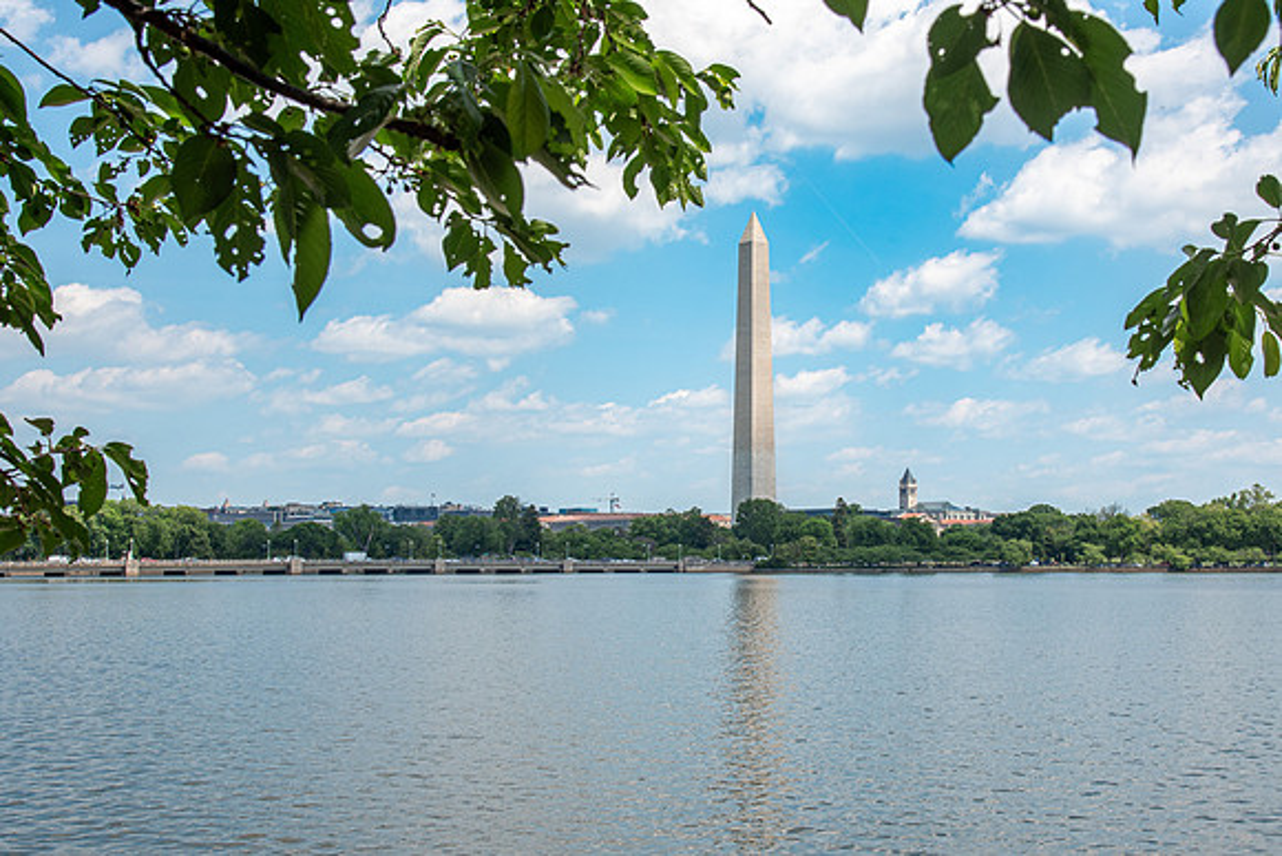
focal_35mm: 50
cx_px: 755
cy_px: 466
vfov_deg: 27.0
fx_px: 1781
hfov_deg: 39.5
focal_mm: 38
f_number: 13
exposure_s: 1/125
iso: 100
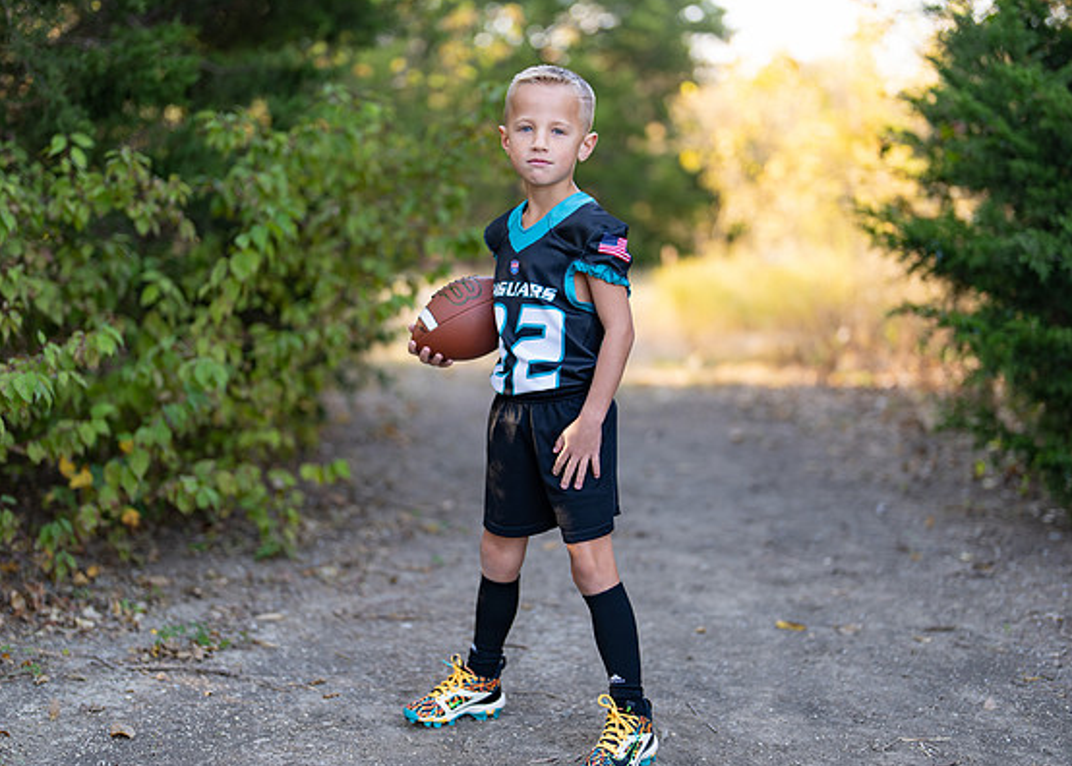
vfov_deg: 24.5
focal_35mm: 58
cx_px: 530
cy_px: 394
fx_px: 1766
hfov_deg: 33.8
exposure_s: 1/320
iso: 100
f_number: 1.2
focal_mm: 50
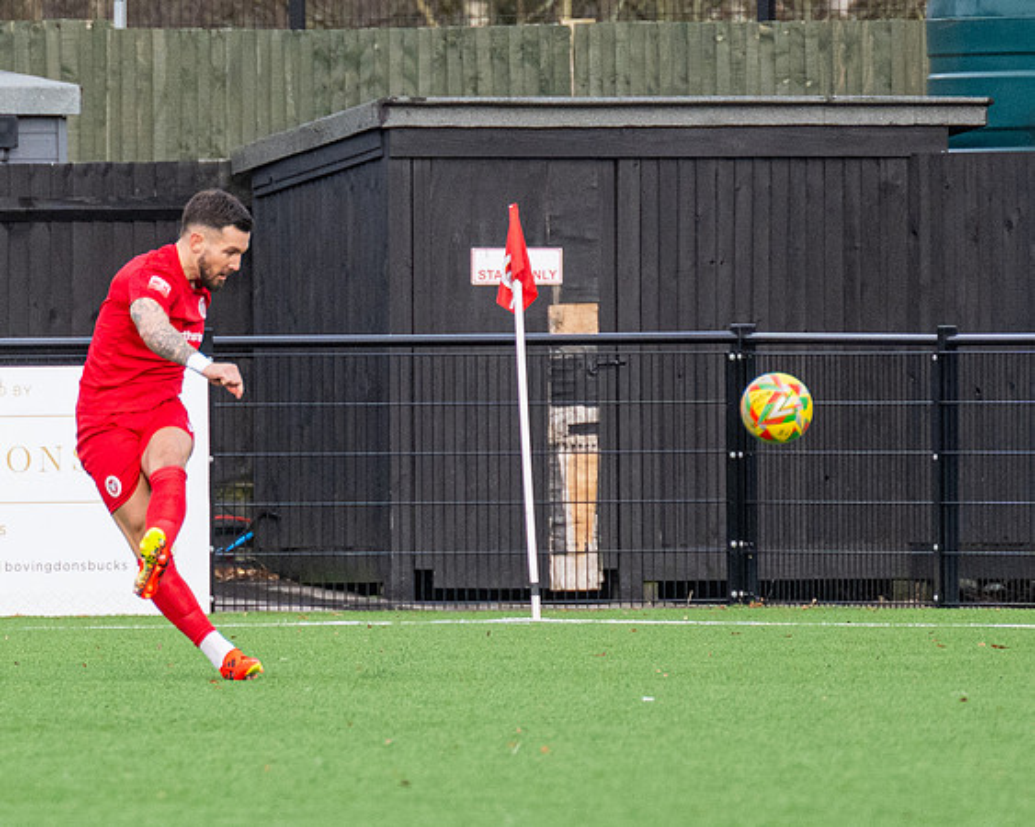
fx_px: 29222
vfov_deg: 1.6
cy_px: 155
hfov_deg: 2.0
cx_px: 68
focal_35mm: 954
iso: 800
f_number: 4
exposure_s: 1/1600
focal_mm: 280
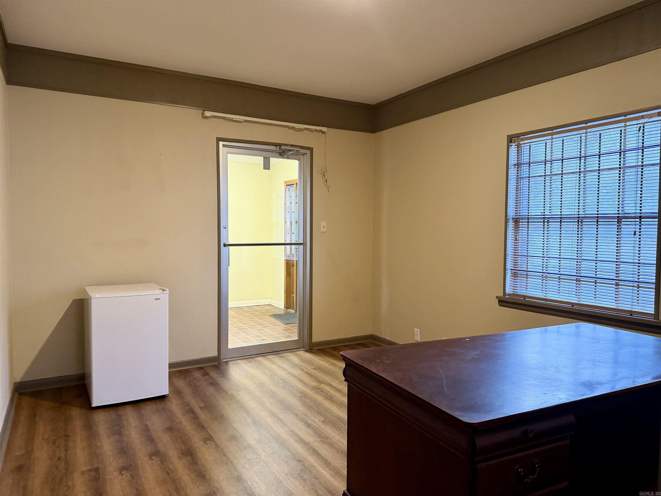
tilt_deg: -2.5
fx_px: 458
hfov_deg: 71.6
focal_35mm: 24
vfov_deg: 56.8
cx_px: 330
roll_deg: -0.3
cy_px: 248
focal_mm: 6.76
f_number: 1.78
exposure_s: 1/60
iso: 320
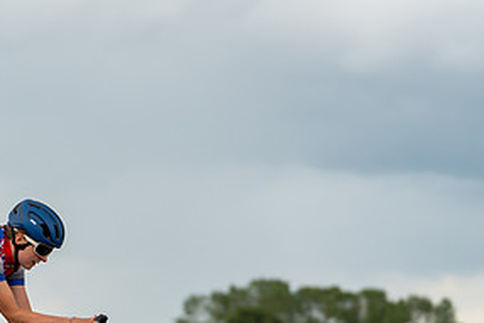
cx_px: 34
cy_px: 282
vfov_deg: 6.4
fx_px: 2865
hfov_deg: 9.6
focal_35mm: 213
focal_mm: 105
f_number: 3.2
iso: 250
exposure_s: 1/500
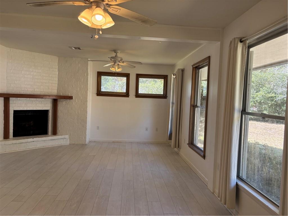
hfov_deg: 67.3
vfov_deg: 53.1
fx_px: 216
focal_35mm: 26
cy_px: 108
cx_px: 144
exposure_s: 1/160
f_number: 1.6
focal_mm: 5.96
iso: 50
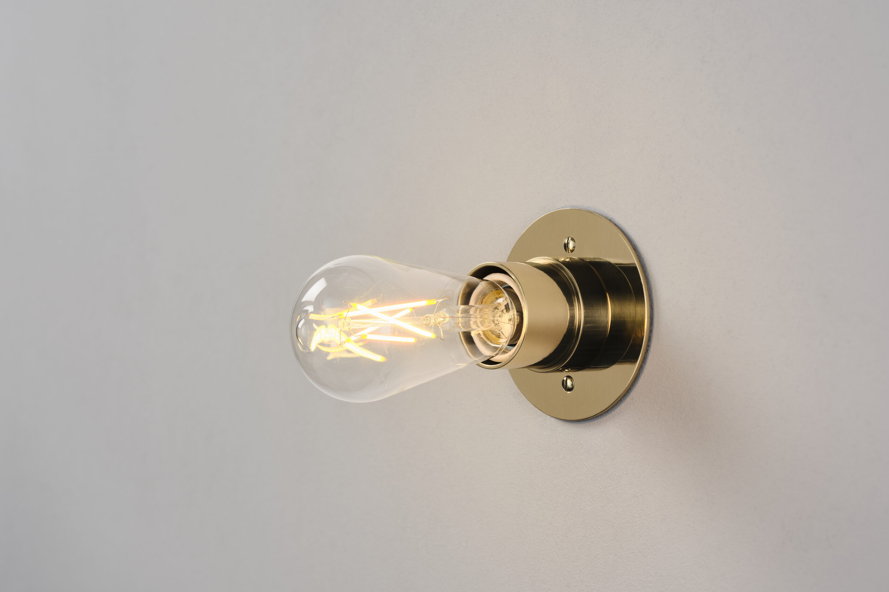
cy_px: 312
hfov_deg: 22.4
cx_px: 446
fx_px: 2247
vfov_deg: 15.0
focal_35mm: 91
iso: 320
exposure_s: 1/100
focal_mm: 110
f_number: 11
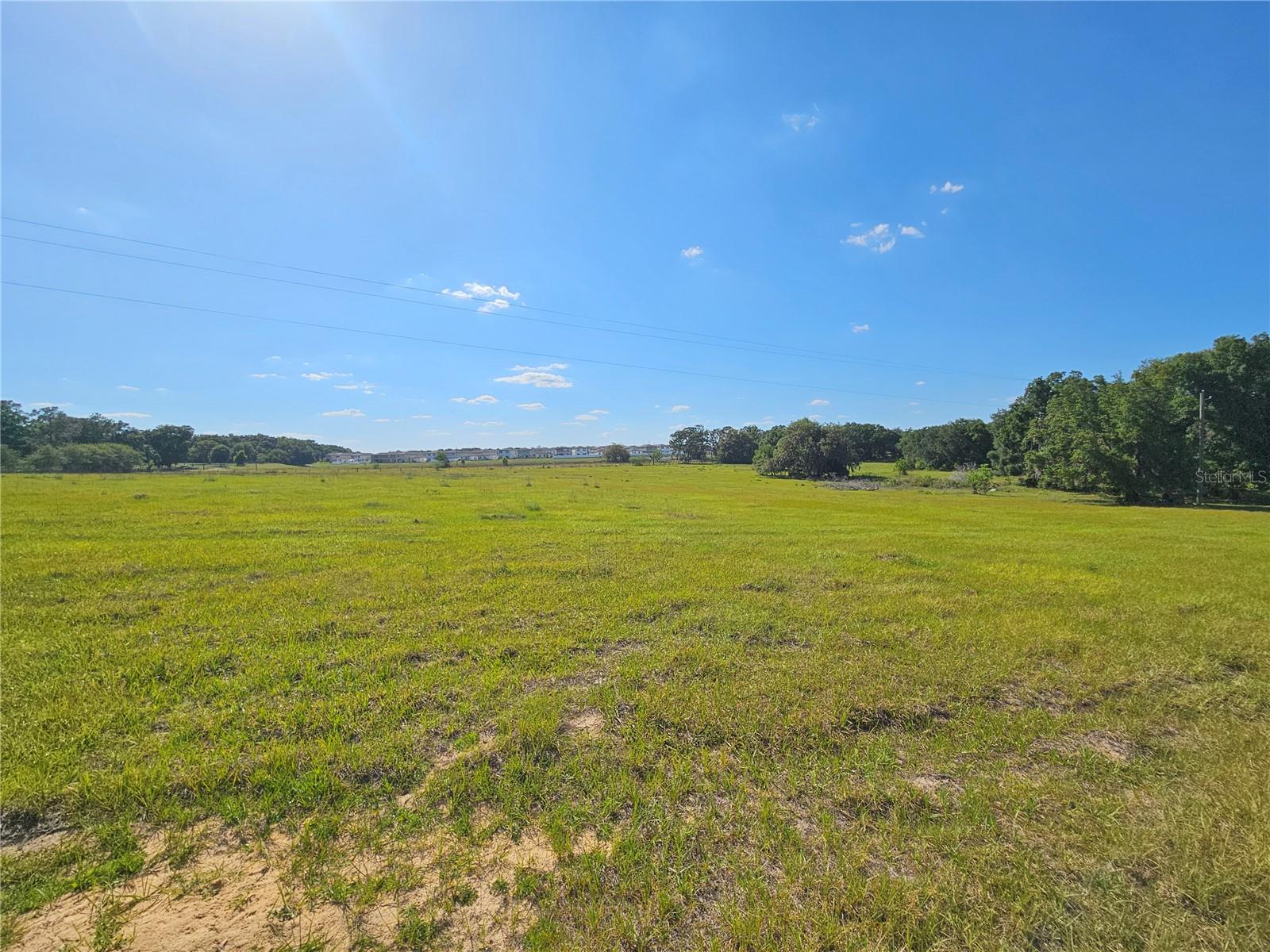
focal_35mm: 13
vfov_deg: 89.9
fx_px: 477
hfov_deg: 106.2
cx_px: 635
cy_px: 476
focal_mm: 2.2
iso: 50
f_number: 2.2
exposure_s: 1/5048
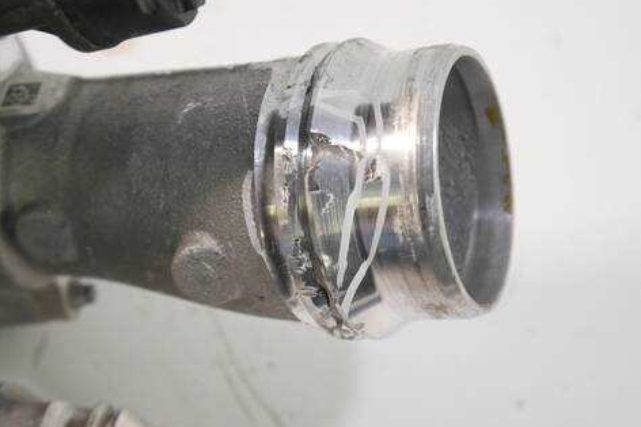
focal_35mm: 55
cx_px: 325
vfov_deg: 24.6
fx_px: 980
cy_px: 218
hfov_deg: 36.2
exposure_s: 1/60
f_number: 4.7
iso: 800
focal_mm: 26
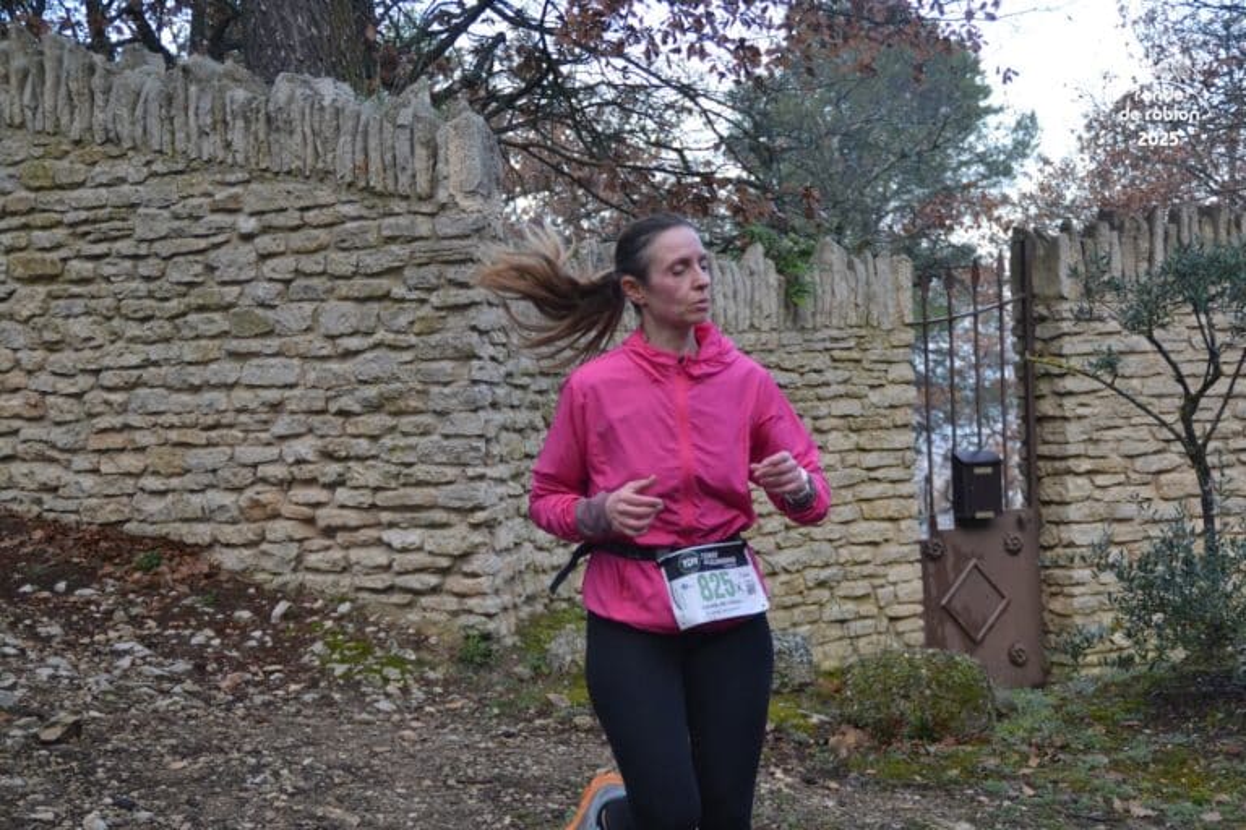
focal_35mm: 84
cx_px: 623
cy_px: 415
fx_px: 2907
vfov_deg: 16.3
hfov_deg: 24.2
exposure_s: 1/500
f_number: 5
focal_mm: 56
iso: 560
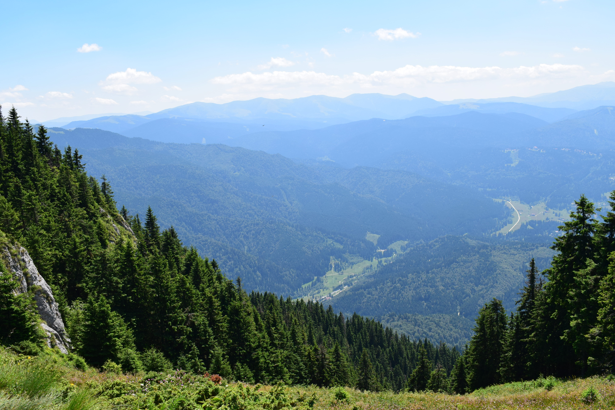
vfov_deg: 37.3
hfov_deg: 53.8
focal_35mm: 36
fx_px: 607
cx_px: 301
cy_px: 203
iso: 400
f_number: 11
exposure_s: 1/500
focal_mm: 23
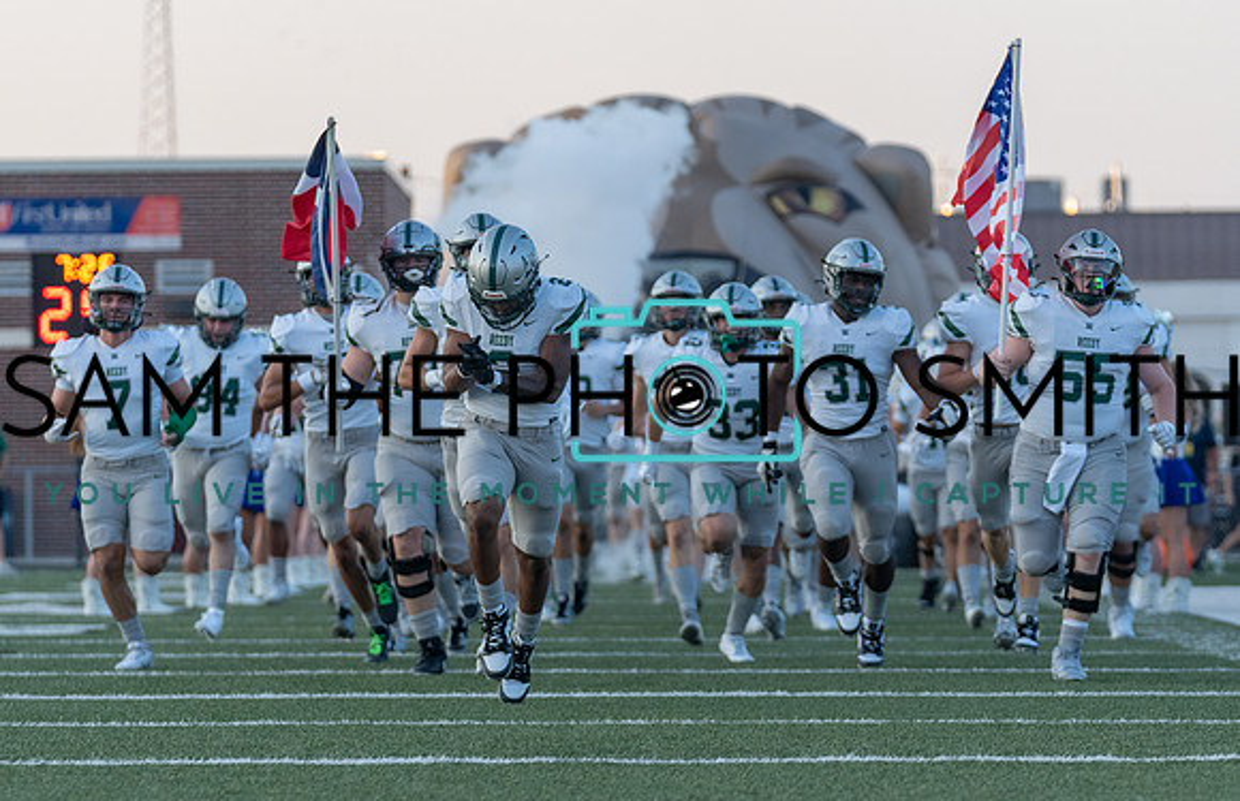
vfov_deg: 4.7
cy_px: 394
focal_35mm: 288
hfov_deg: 7.2
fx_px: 9822
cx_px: 612
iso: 500
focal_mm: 161
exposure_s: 1/1000
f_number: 3.5
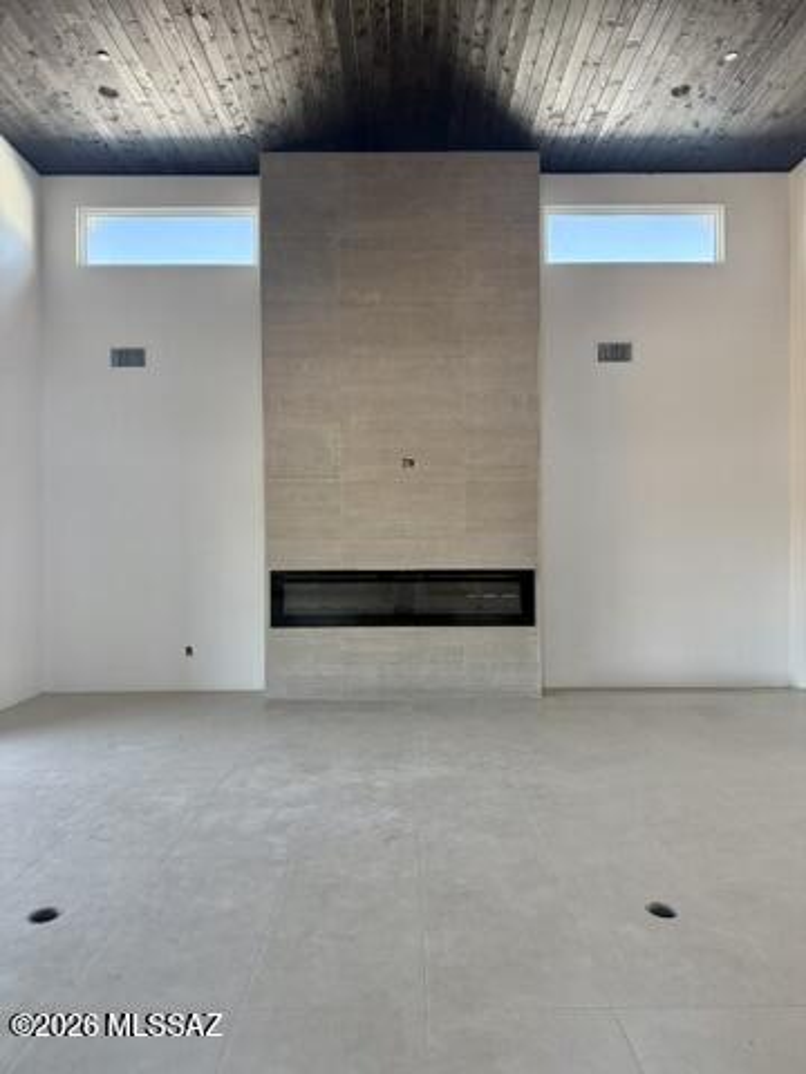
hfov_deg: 56.8
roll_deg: +0.0
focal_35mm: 24
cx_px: 403
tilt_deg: +0.0
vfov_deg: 71.6
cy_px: 537
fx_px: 745
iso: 200
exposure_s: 1/174
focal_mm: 6.76
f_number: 1.78
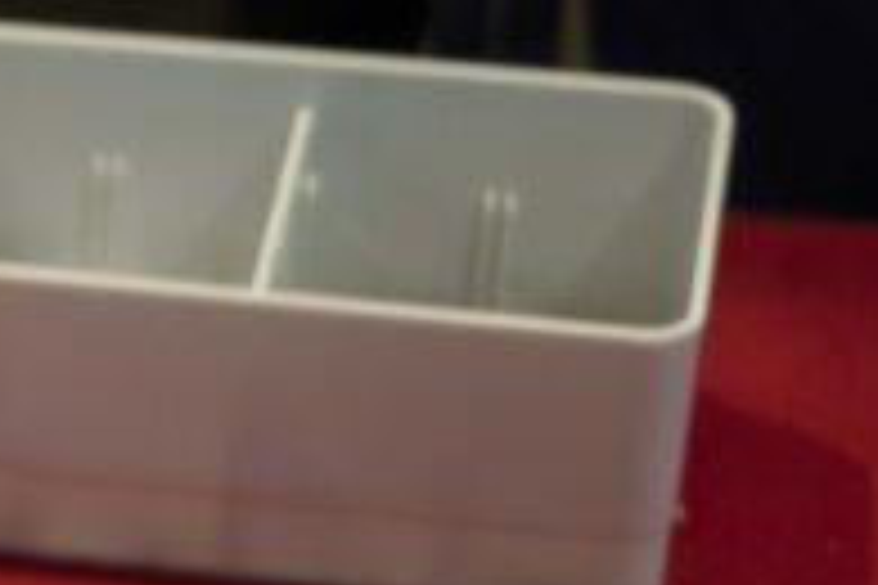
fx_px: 6024
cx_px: -1297
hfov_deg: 7.7
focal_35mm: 247
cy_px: 776
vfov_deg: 5.5
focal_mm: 47
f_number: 5.6
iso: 320
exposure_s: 1/60
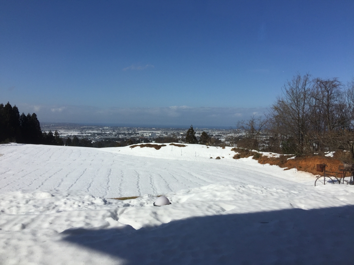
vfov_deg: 48.2
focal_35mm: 29
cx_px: 177
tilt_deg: -0.9
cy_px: 132
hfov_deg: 61.7
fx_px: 297
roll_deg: -0.9
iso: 32
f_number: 2.2
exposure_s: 1/5650
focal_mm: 4.15
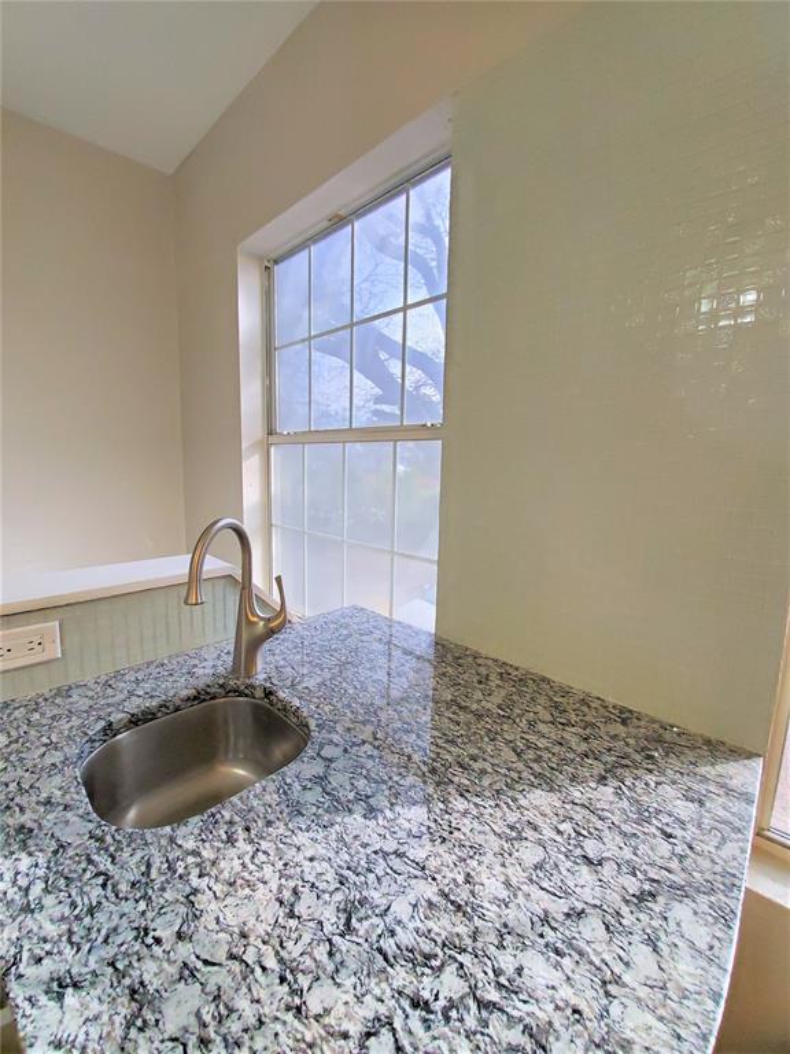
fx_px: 396
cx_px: 395
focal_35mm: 13
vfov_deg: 106.2
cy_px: 527
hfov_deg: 89.9
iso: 250
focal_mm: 1.8
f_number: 2.2
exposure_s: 1/59
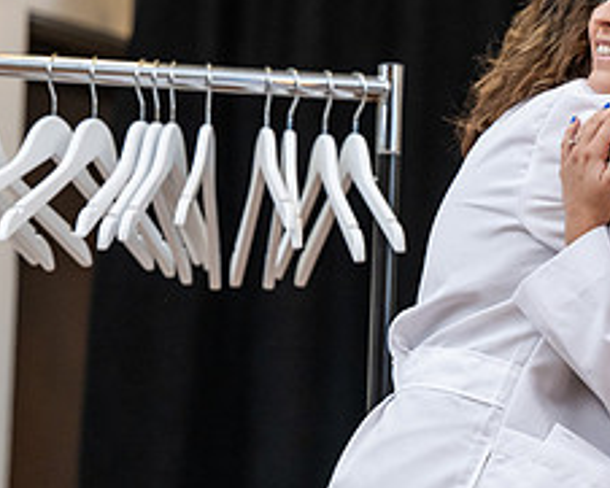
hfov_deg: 5.9
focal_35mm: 325
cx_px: 559
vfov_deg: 4.8
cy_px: 284
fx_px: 5870
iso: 1600
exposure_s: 1/200
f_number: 3.5
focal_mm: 135
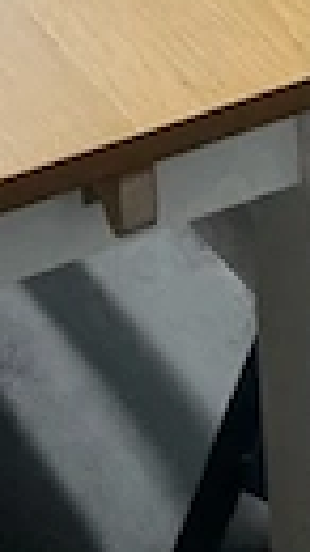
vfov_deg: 9.7
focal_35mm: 174
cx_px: -153
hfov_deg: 6.9
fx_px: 2546
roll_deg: +2.7
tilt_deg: -8.2
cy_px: -1083
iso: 100
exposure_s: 1/100
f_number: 1.8
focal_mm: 4.25
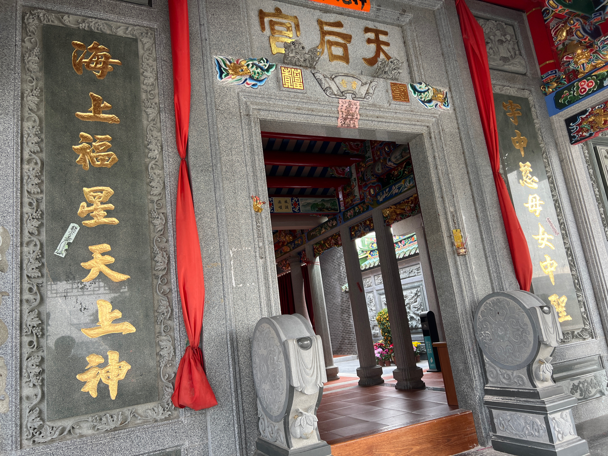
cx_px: 304
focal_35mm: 26
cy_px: 228
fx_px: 457
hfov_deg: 67.3
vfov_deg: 53.1
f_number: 1.5
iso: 64
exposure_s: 1/121
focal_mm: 5.7
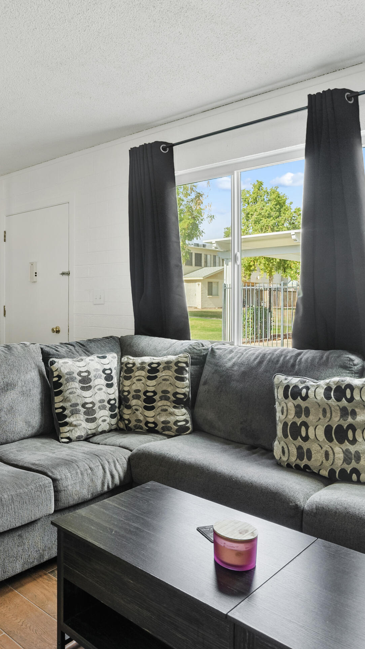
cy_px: 316
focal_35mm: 26
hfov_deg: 41.4
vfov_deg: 71.9
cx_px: 48
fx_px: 447
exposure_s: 2.5
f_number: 8
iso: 100
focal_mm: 16
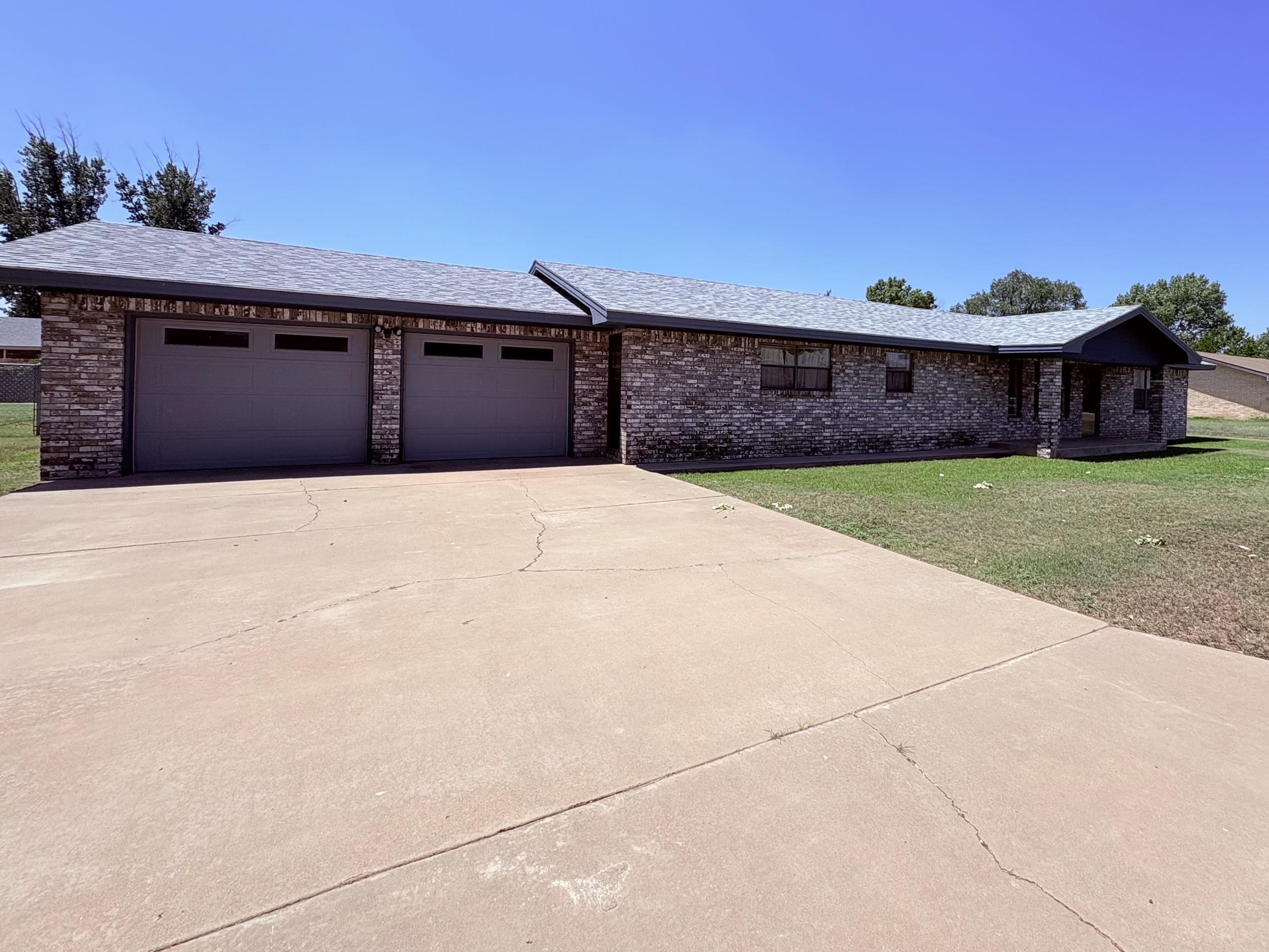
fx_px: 623
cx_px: 735
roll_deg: -1.1
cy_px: 392
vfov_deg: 74.1
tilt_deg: +0.6
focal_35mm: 17
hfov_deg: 90.3
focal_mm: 2.22
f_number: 2.2
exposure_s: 1/2415
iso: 50
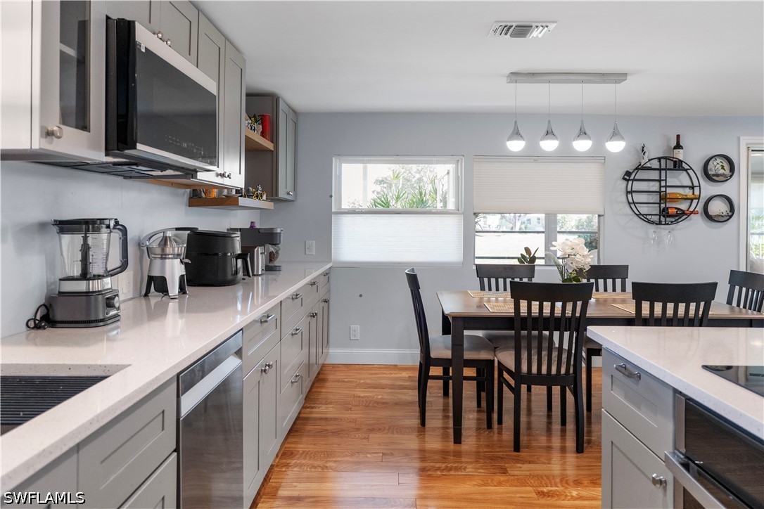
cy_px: 254
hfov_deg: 72.6
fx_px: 520
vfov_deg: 52.2
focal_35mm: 24
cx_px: 382
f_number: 4
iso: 1250
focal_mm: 24.5
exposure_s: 1/160
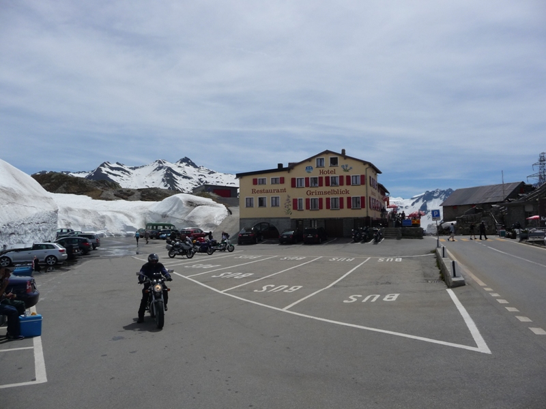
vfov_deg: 49.7
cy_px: 204
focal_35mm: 28
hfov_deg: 63.4
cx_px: 273
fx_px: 442
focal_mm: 4.7
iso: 100
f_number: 8
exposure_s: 1/640
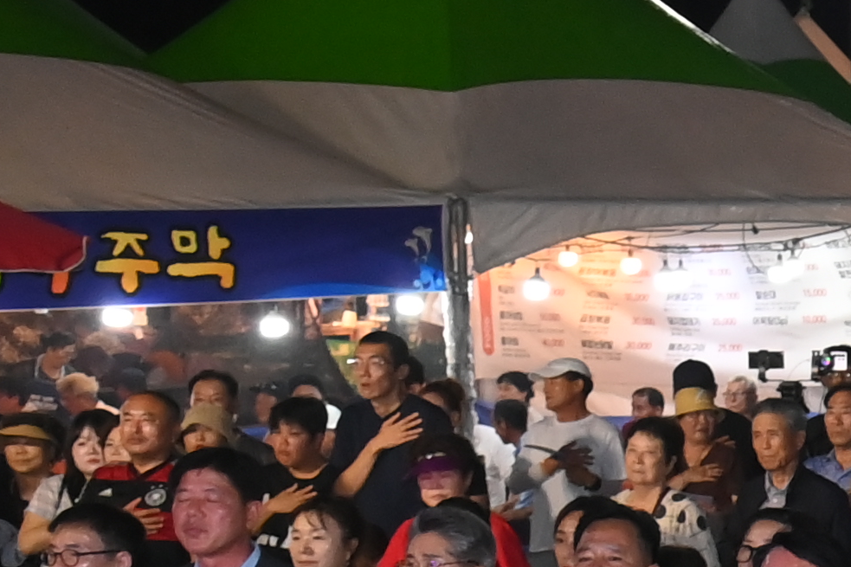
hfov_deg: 10.1
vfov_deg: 8.0
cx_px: 2221
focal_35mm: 170
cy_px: 520
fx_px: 4018
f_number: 6.3
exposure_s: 1/250
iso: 3200
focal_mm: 30
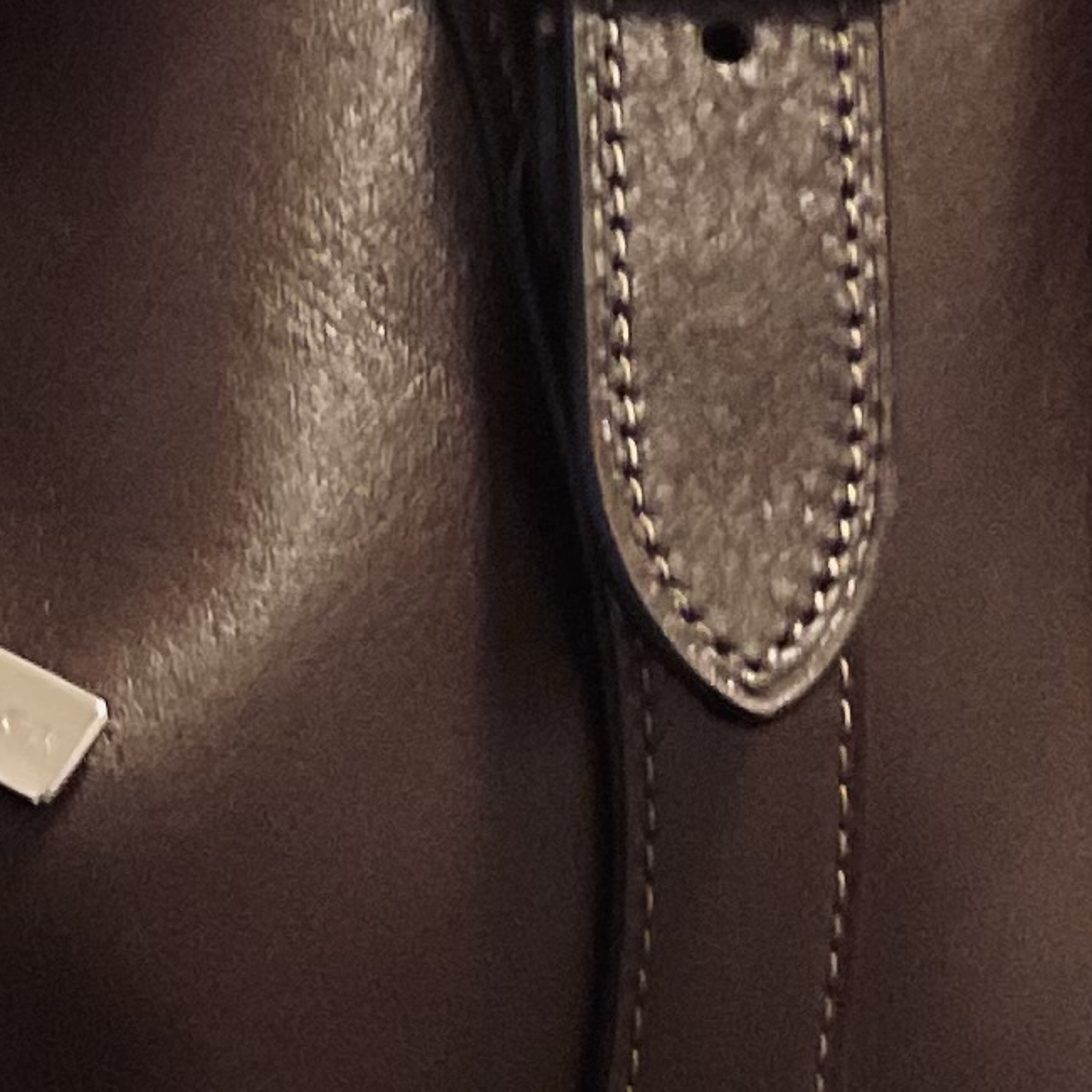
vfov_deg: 11.0
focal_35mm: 159
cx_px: -129
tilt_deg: -11.1
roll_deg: +0.6
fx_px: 5675
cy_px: 588
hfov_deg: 10.8
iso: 320
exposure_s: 1/29
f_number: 1.8
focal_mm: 3
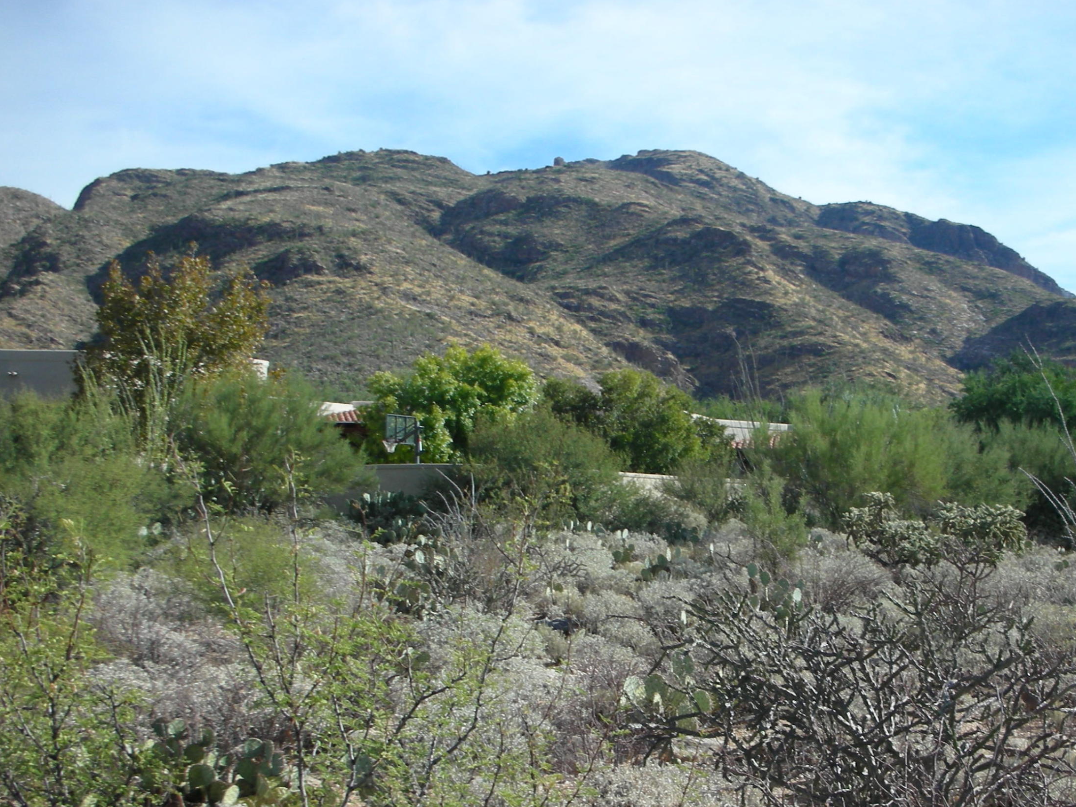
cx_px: 666
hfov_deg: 39.4
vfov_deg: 30.1
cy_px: 532
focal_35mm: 48
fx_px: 1492
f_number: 8.5
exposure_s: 1/86
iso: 50
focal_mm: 5.8
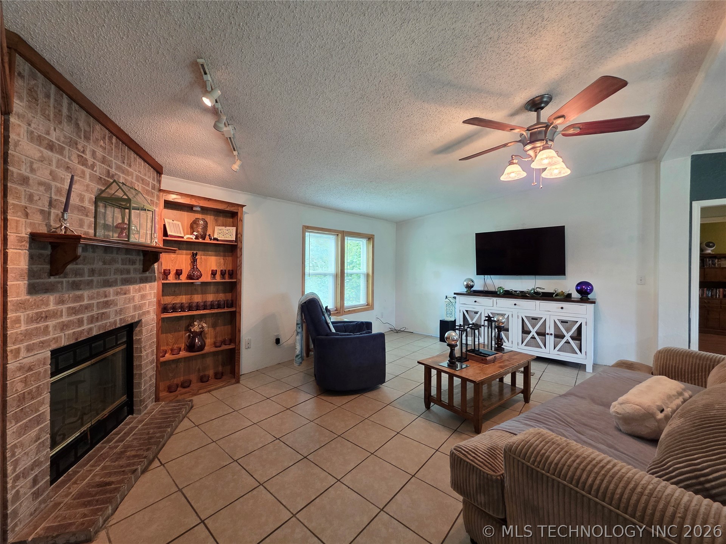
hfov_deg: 106.2
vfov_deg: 89.9
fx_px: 273
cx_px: 363
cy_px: 272
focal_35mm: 13
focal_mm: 2.2
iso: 320
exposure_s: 1/60
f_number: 1.9
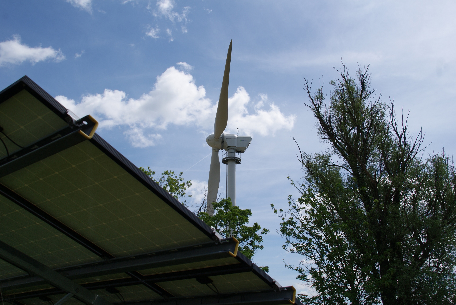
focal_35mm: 33
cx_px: 228
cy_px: 152
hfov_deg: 57.2
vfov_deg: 40.1
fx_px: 418
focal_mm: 22
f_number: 10
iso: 100
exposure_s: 1/320
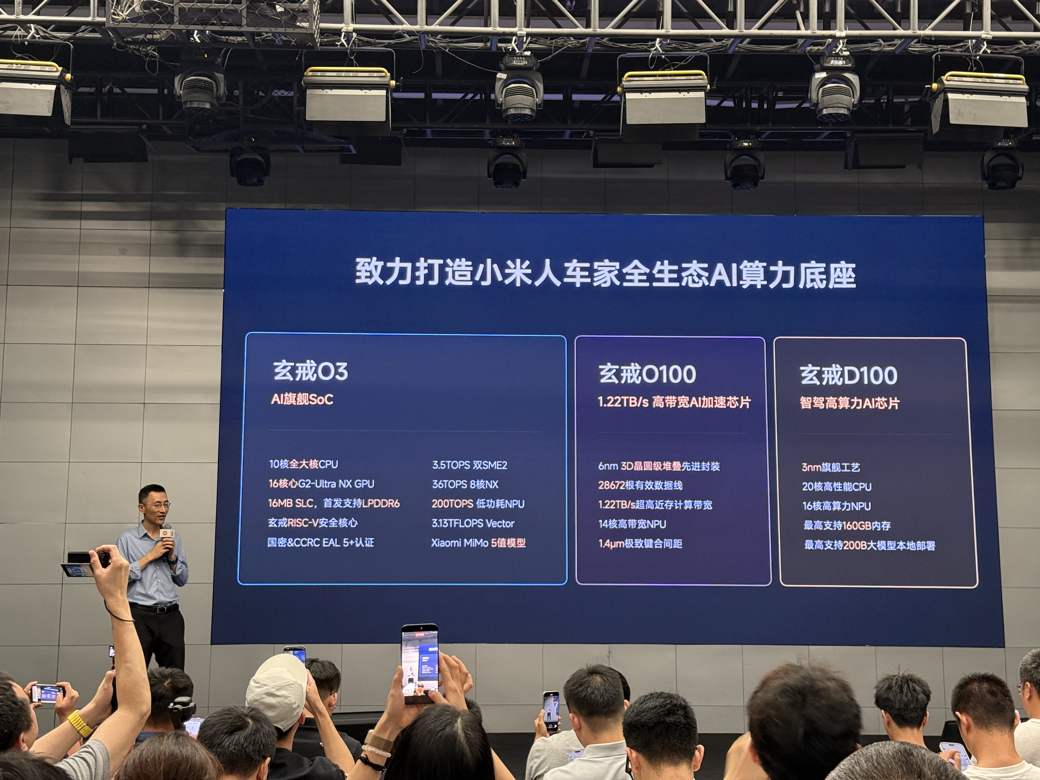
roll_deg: -0.1
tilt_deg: +9.4
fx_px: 1442
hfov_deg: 39.7
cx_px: 520
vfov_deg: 30.3
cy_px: 390
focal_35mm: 48
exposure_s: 1/40
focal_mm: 6.76
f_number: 1.78
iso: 200
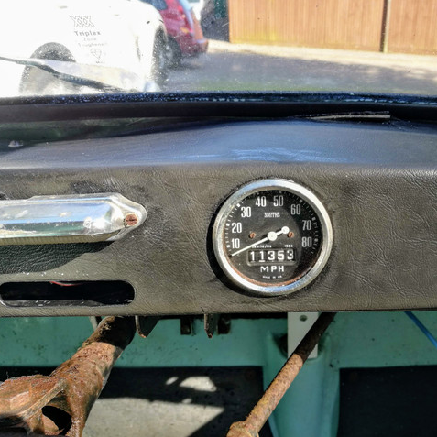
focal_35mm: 32
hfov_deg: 50.7
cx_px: 265
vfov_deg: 51.1
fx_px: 457
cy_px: 219
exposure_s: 1/100
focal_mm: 4.5
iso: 50
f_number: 2.2
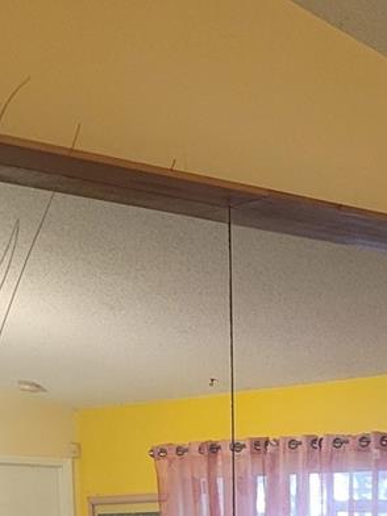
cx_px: 504
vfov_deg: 18.0
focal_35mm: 102
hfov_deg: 13.9
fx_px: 1520
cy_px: 673
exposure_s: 1/40
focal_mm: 5.4
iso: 500
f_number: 1.8
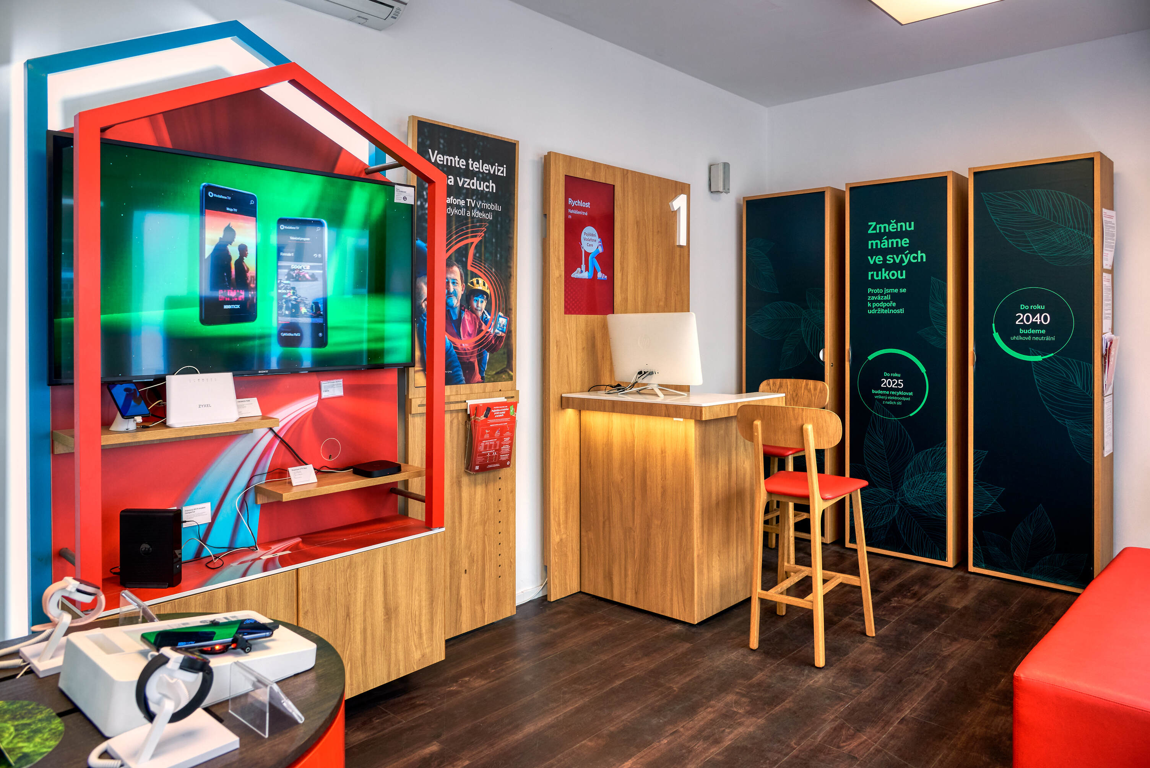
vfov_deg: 53.2
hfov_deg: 73.7
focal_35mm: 24
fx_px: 767
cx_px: 575
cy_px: 384
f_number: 7.1
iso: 720
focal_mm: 24
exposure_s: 1/30
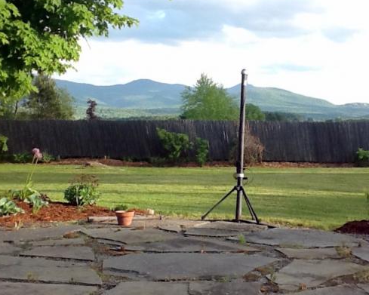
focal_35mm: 51
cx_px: 214
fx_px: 557
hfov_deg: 36.6
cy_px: 158
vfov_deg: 29.7
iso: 40
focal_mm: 2.03
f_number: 2.4
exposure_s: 1/326
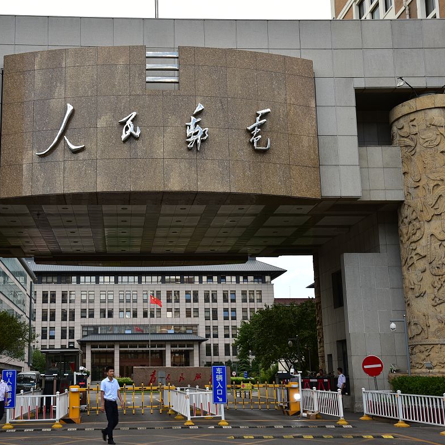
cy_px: 222
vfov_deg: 34.7
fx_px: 713
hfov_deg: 34.4
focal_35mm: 49
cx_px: 160
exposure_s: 1/50
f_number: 8
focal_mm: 38
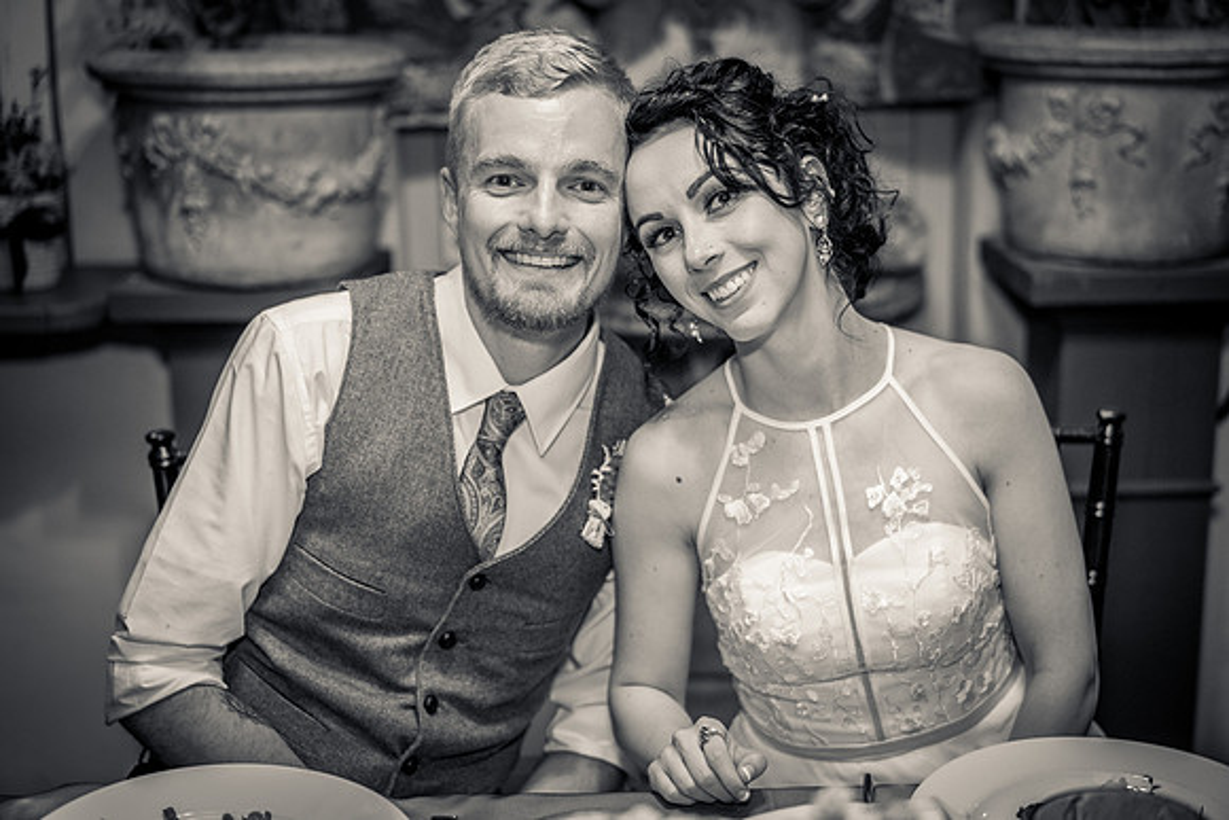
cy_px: 410
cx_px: 614
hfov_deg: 36.2
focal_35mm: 55
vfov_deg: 24.6
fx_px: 1878
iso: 800
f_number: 2
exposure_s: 1/160
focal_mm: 55
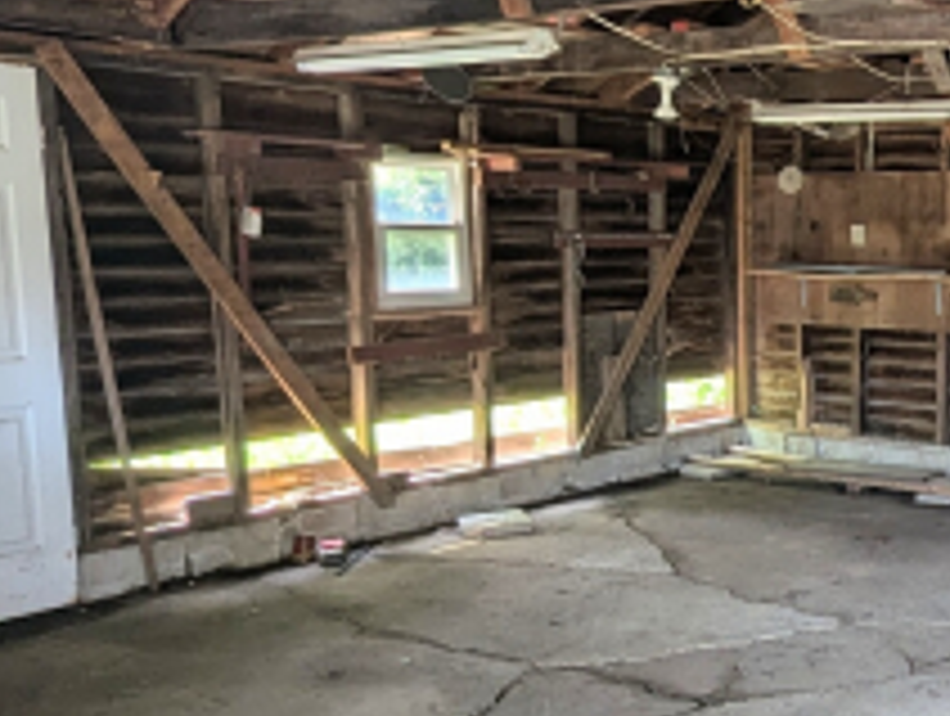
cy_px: 401
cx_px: 959
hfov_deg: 39.9
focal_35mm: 41
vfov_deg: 35.2
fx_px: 1127
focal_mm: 1.95
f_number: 2.2
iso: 43
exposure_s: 1/72.4
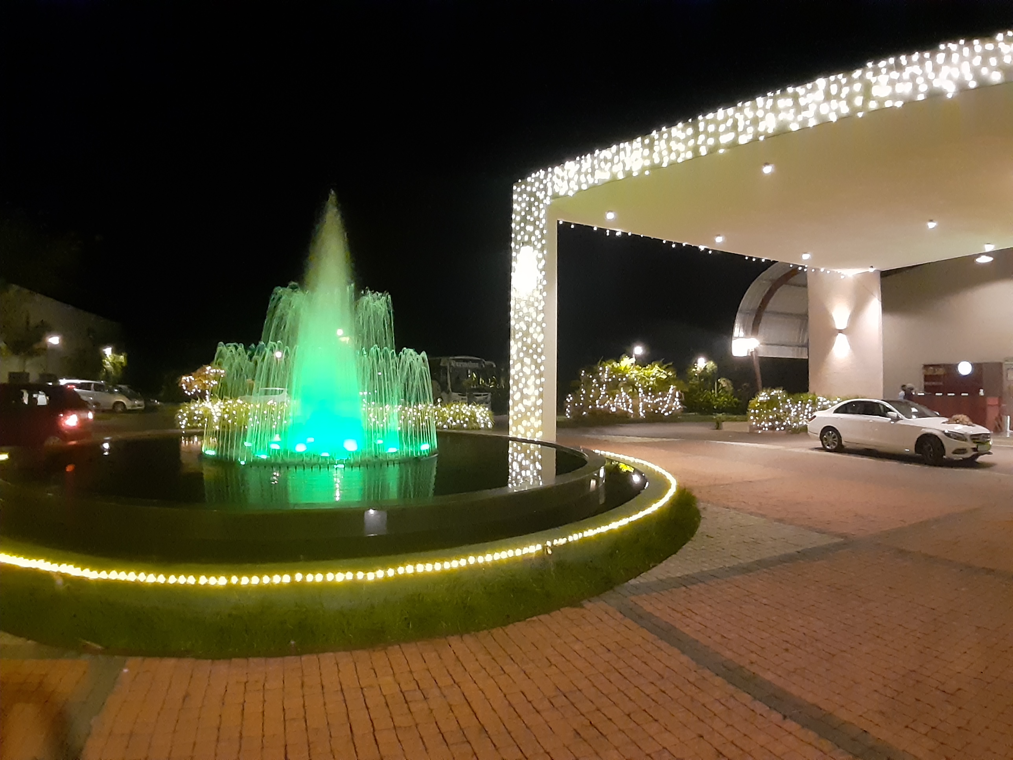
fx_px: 527
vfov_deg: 71.6
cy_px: 380
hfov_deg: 87.8
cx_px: 506
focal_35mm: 18
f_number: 2.2
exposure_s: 1/20
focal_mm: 2.2
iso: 800
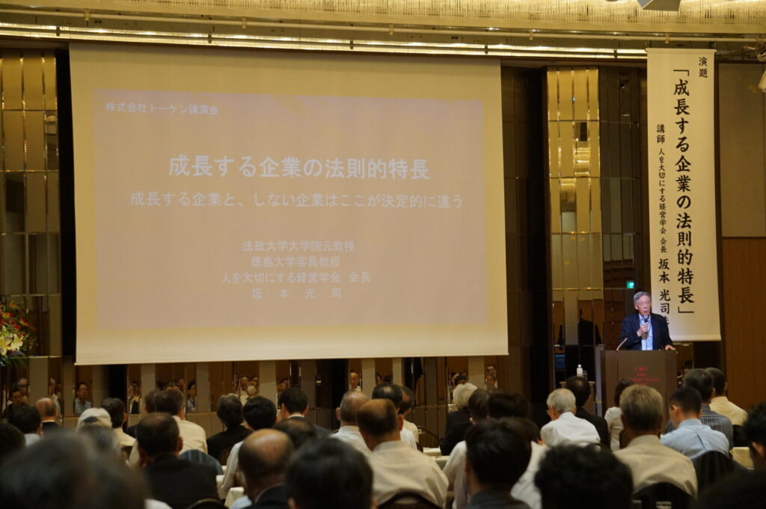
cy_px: 254
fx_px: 2200
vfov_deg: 13.2
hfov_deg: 19.7
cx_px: 383
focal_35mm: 104
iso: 2000
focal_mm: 69
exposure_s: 1/160
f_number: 5
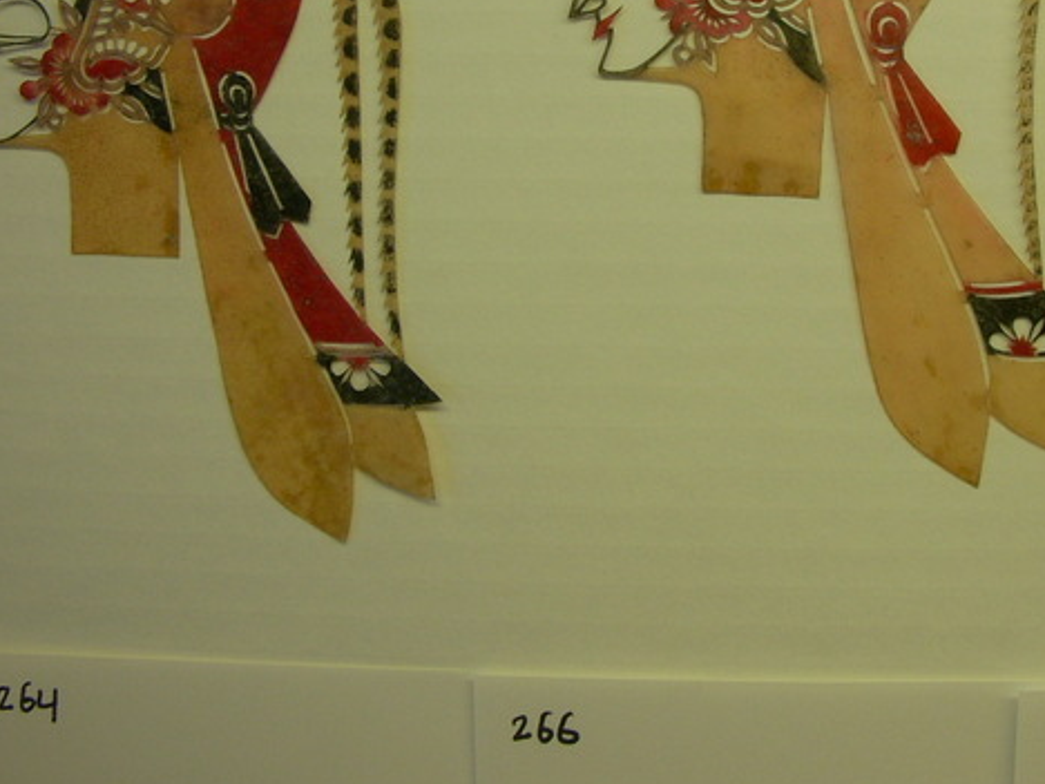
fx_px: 1962
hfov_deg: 29.5
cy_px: 194
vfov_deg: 22.4
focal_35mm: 65
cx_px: 728
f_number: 3.3
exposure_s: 1/125
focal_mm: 6.3
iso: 100
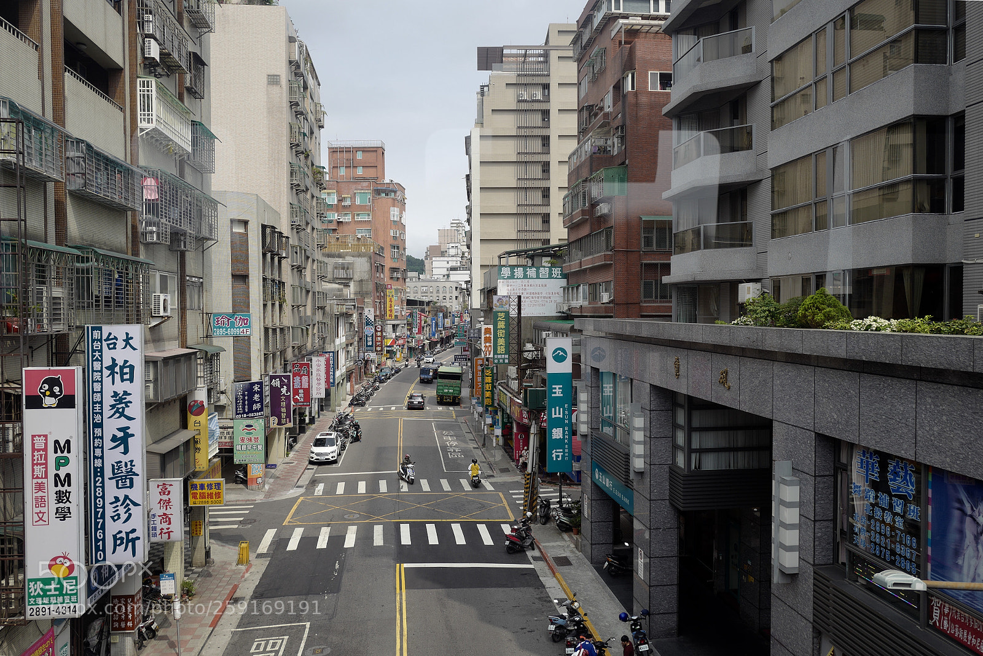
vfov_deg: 46.4
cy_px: 328
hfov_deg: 65.5
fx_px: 765
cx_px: 492
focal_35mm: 28
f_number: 2.8
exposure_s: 1/800
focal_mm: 28
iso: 100
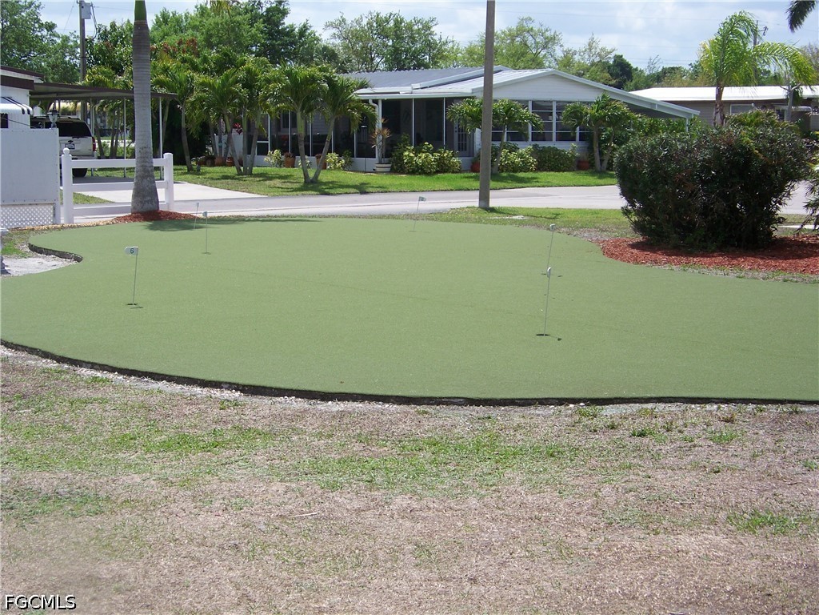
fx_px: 1467
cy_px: 308
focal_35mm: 62
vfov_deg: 23.7
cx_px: 410
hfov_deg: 31.2
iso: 64
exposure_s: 1/1000
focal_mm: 10.5
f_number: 3.2
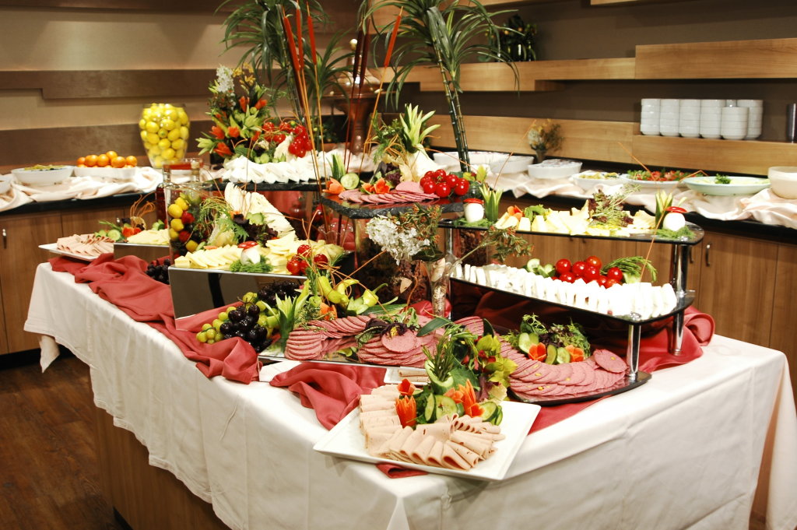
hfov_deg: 53.2
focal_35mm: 36
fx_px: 796
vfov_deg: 36.8
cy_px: 265
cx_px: 398
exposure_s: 1/10
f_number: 4
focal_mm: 24
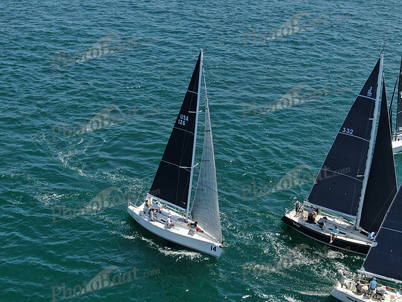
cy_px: 151
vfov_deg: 30.3
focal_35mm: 48
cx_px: 201
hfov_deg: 39.7
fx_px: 557
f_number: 3.8
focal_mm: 8.6
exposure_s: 1/640
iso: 100
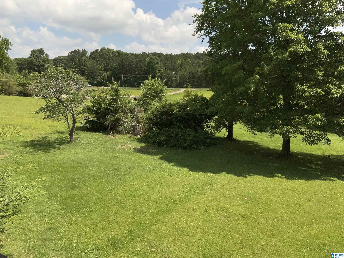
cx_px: 172
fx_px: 288
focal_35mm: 29
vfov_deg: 48.2
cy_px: 129
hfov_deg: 61.7
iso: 20
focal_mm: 3
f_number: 1.8
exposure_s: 1/8621
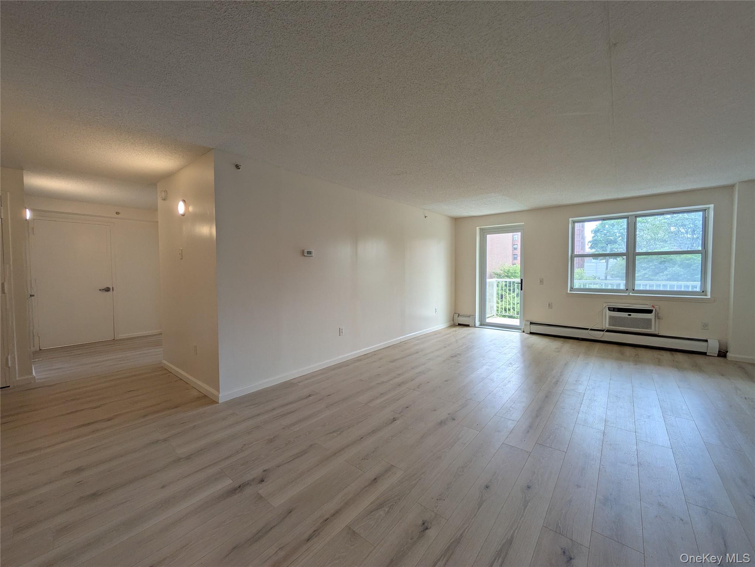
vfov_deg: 85.7
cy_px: 284
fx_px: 305
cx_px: 378
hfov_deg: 102.0
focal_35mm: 14
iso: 64
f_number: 2.2
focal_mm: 1.83
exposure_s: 1/120
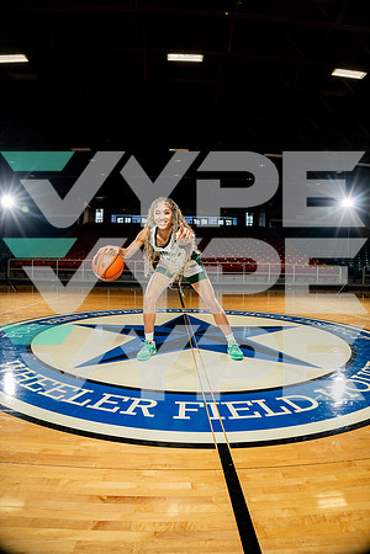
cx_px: 185
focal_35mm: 20
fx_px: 308
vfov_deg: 84.0
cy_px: 277
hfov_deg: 61.9
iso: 640
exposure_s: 1/250
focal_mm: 20
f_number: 5.6
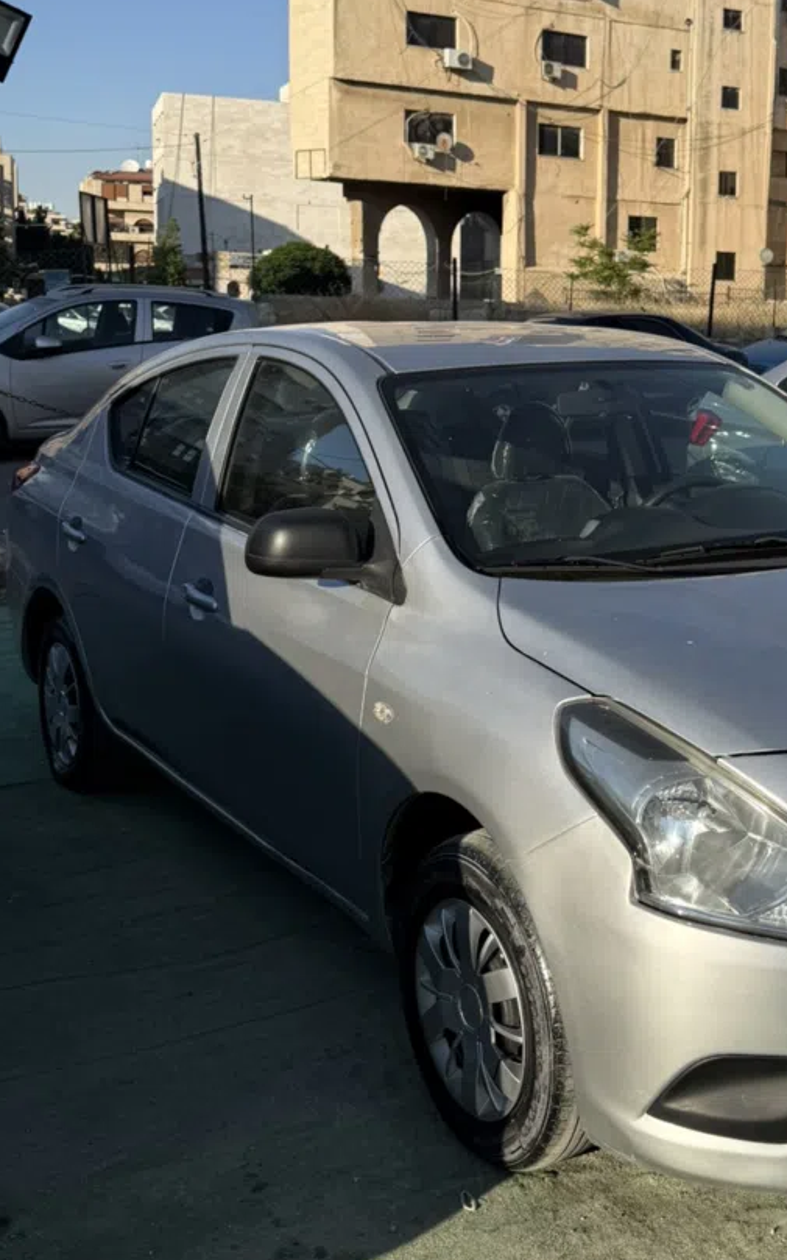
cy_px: 476
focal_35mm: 43
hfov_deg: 28.8
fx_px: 1476
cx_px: 698
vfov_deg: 45.8
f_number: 1.78
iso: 80
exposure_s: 1/4167
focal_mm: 6.76
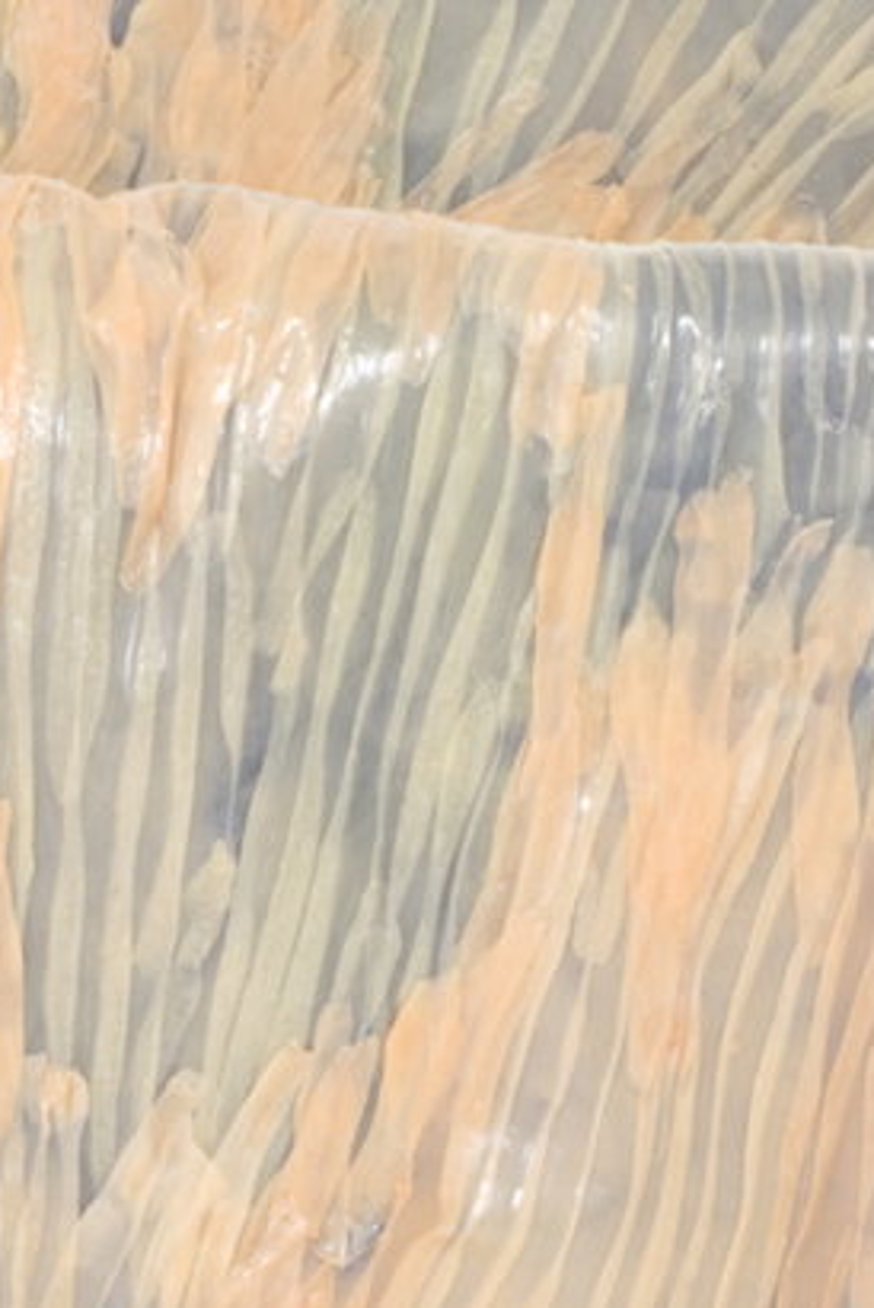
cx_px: -204
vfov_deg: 10.4
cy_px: 1174
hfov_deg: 6.9
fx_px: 7161
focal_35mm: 197
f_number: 13
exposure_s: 1
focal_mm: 50
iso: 250
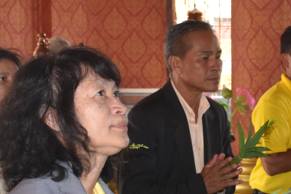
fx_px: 938
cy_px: 160
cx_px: 286
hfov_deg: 17.3
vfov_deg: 11.8
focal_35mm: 116
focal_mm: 26
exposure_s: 1/60
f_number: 3.8
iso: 900
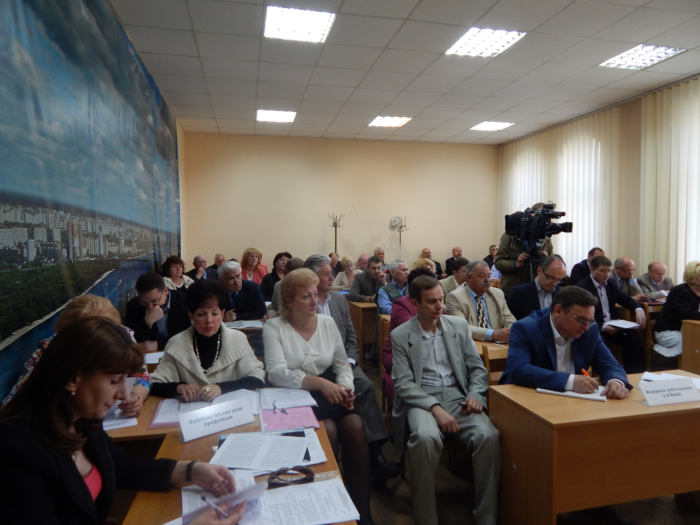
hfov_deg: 76.4
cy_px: 262
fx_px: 445
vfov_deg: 61.1
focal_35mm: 22
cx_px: 350
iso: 160
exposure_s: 1/30
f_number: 3
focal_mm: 4
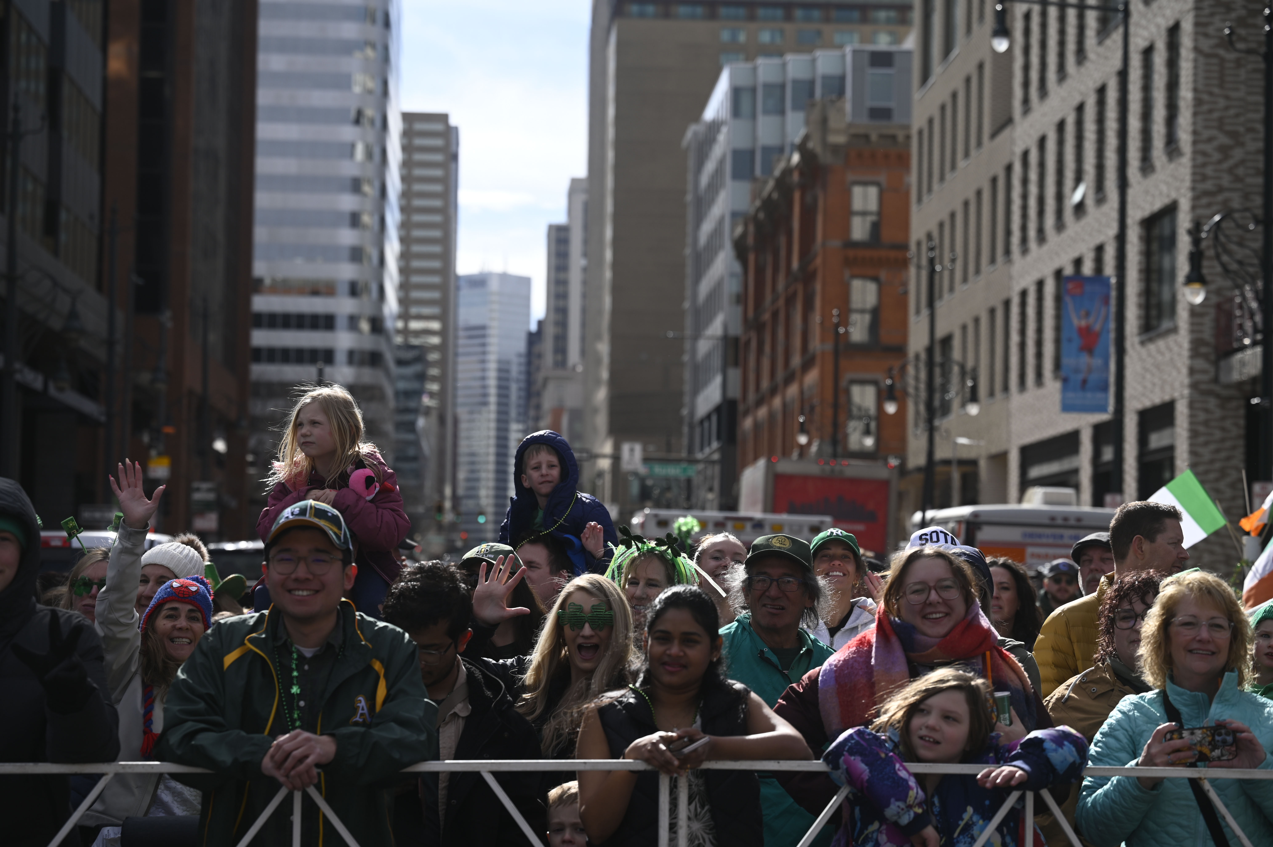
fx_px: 3004
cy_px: 424
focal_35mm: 85
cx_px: 636
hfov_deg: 23.9
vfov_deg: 16.1
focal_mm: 85
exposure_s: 1/1000
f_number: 4
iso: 100
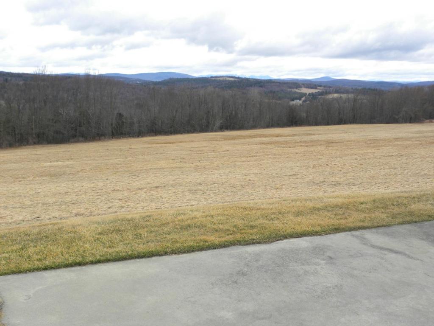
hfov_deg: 45.8
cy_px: 163
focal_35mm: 41
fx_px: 514
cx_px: 217
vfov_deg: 35.1
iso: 64
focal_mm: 7.3
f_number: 4.5
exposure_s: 1/170
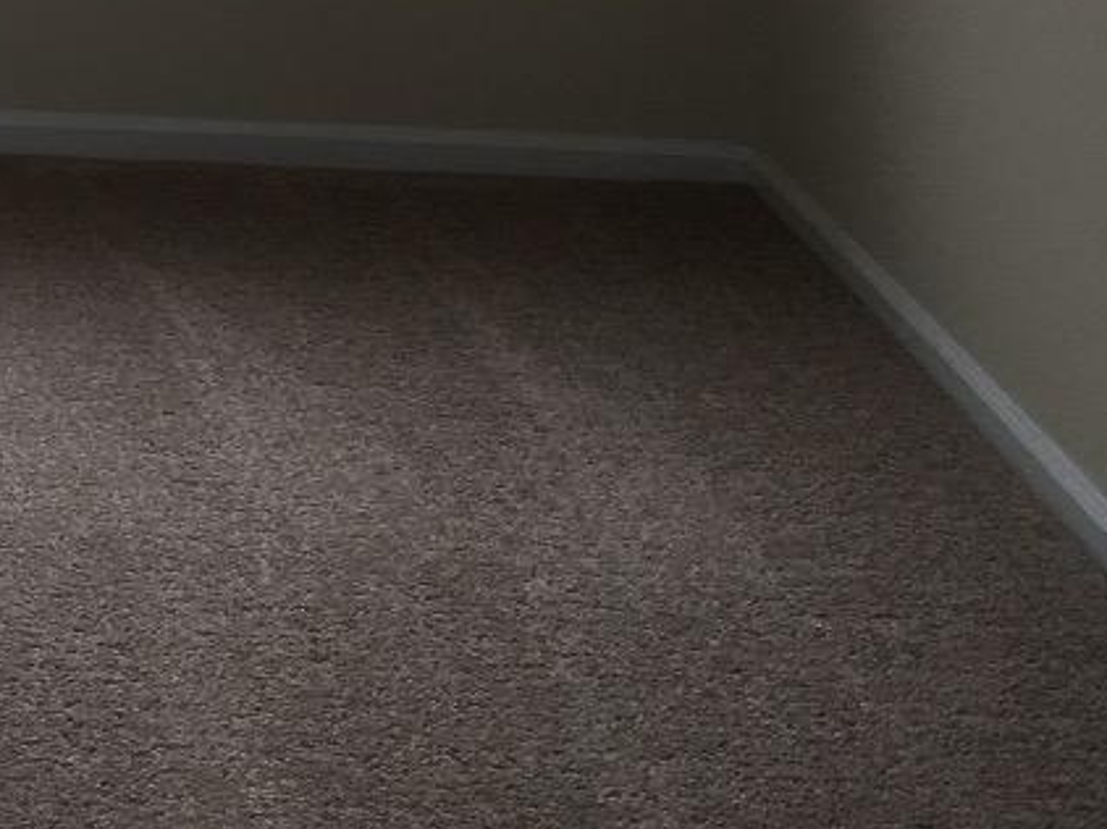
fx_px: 3164
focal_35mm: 99
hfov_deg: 18.4
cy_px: -462
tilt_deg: -5.5
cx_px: -365
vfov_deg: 13.9
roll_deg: -1.2
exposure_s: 1/60
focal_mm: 4.15
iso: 25
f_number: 2.2
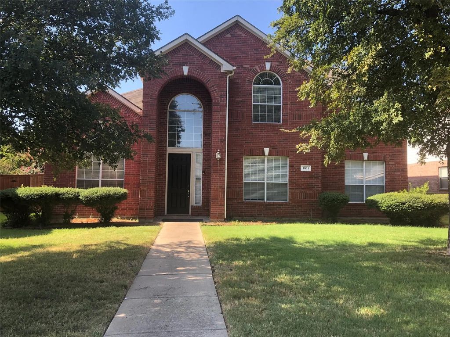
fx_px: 364
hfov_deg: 63.4
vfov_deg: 49.7
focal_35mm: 28
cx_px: 225
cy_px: 168
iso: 20
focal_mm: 3.99
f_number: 1.8
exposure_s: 1/284
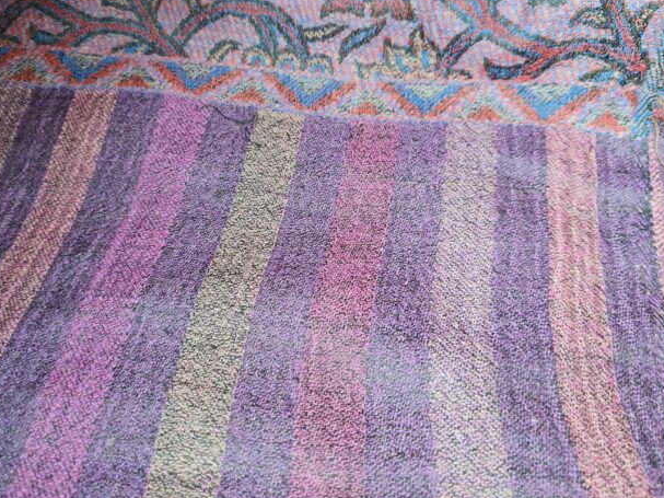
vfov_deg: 46.8
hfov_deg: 59.8
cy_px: 253
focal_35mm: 30
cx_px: 288
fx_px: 575
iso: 320
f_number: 1.8
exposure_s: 1/40
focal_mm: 5.4
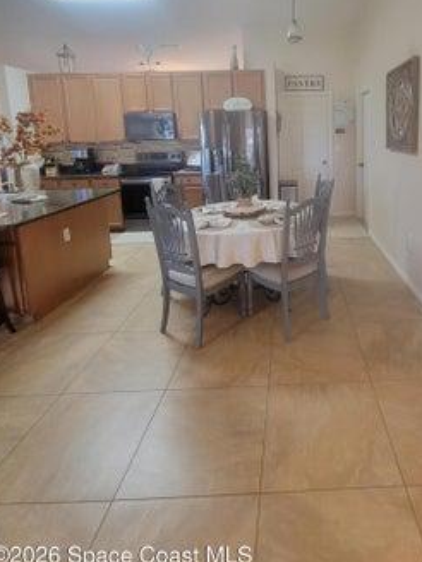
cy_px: 182
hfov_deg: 65.8
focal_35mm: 19
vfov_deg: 81.4
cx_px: 298
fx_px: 309
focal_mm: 2.2
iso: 320
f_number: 2.2
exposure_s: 1/40
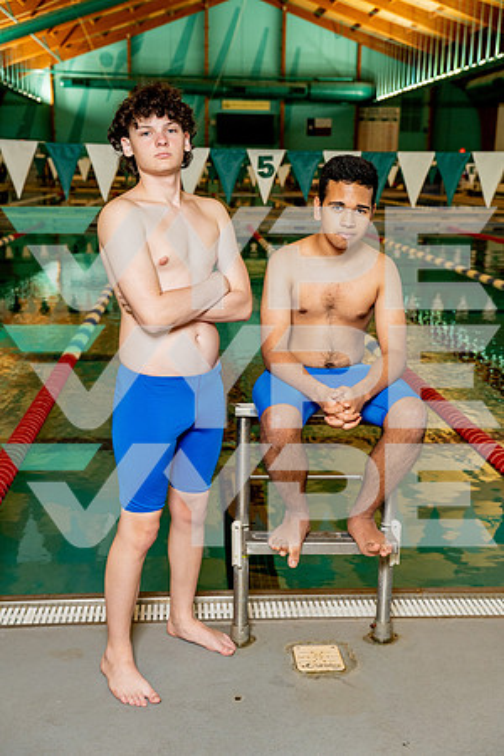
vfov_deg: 43.6
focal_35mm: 45
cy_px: 378
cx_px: 252
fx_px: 945
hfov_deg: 29.9
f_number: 4
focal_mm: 45
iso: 1600
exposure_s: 1/250
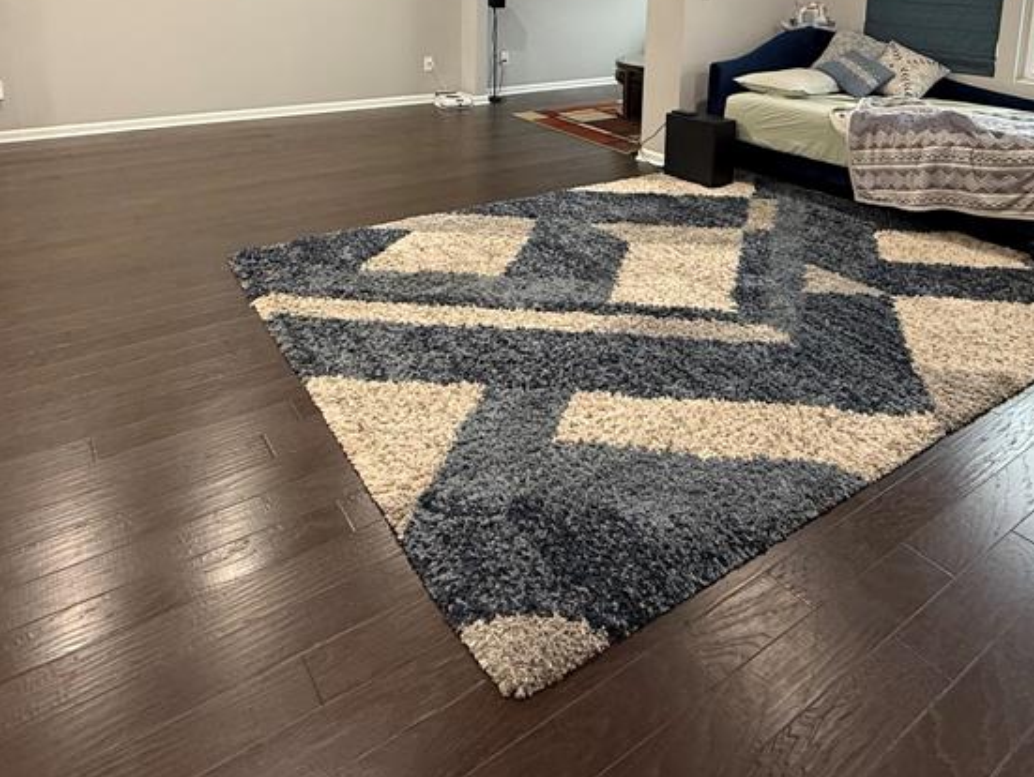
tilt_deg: -9.4
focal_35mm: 26
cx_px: 567
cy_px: 92
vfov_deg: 48.1
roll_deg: -1.3
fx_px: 777
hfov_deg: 67.1
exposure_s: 1/60
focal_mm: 2.22
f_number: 2.2
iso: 320
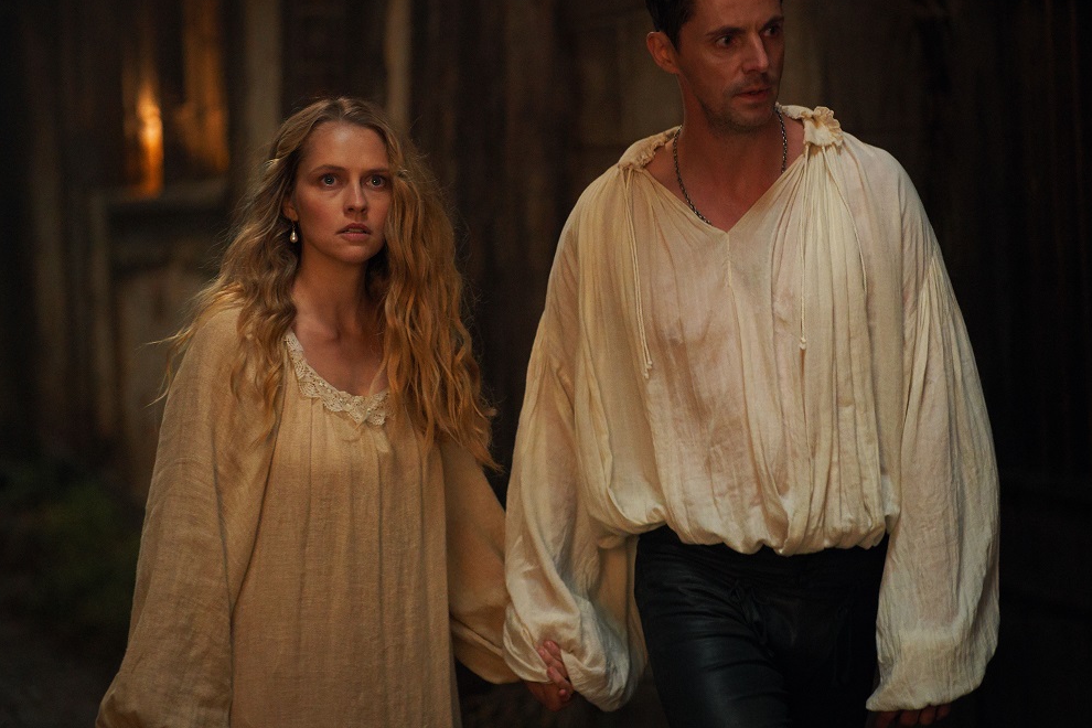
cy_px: 306
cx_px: 537
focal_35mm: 103
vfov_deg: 13.3
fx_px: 3124
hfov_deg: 19.8
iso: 6400
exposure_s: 1/160
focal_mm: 85
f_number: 2
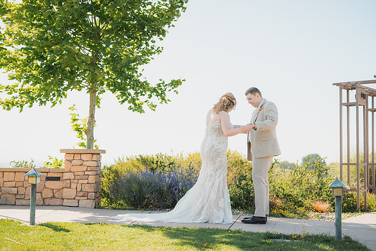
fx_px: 522
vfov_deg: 27.0
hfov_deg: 39.6
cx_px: 188
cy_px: 126
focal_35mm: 50
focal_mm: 50
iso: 125
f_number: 1.8
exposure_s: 1/2000
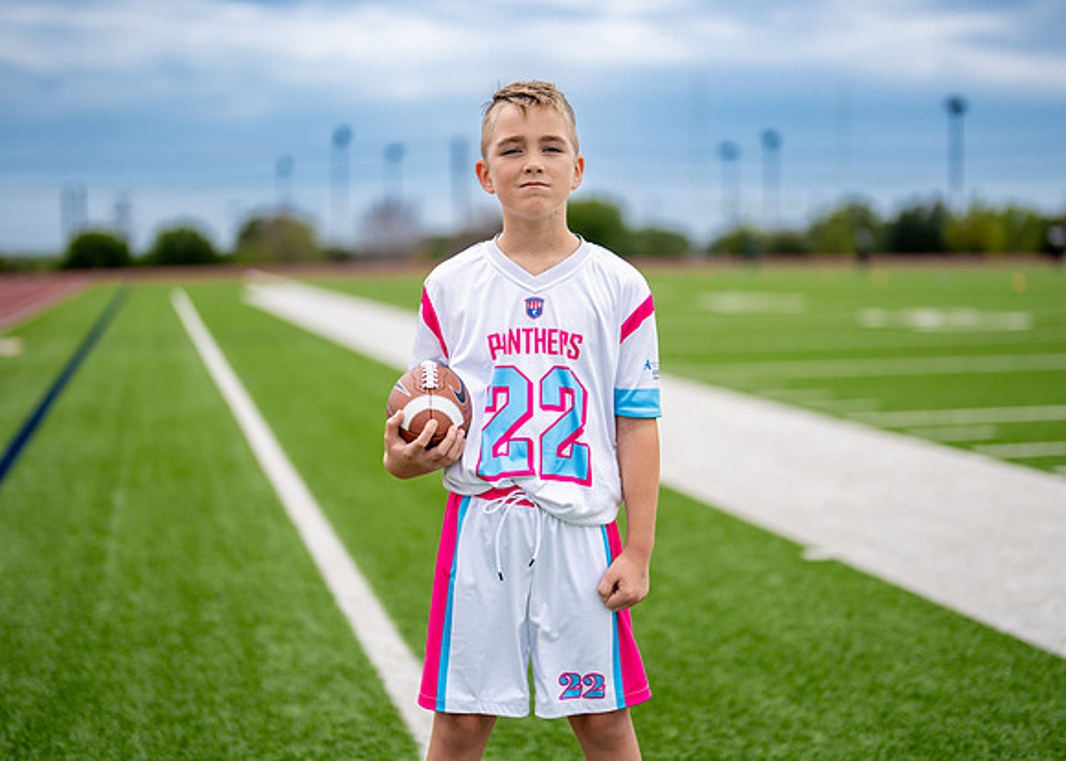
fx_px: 1786
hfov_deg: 33.2
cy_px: 363
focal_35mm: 59
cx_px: 551
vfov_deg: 24.1
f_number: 1.2
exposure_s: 1/10000
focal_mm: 50
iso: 100
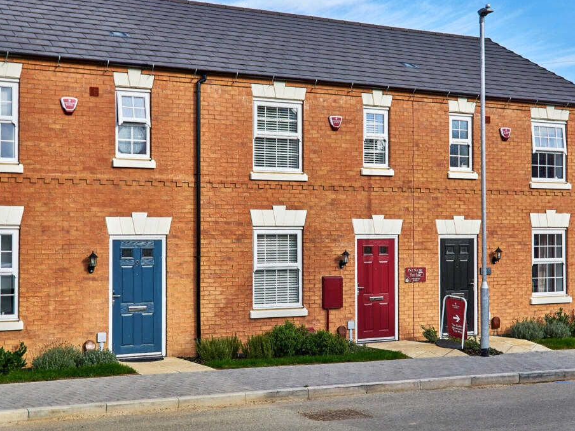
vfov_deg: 29.7
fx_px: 814
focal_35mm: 49
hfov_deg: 38.9
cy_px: 215
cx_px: 293
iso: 100
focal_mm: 30
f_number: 2.8
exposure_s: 1/1600
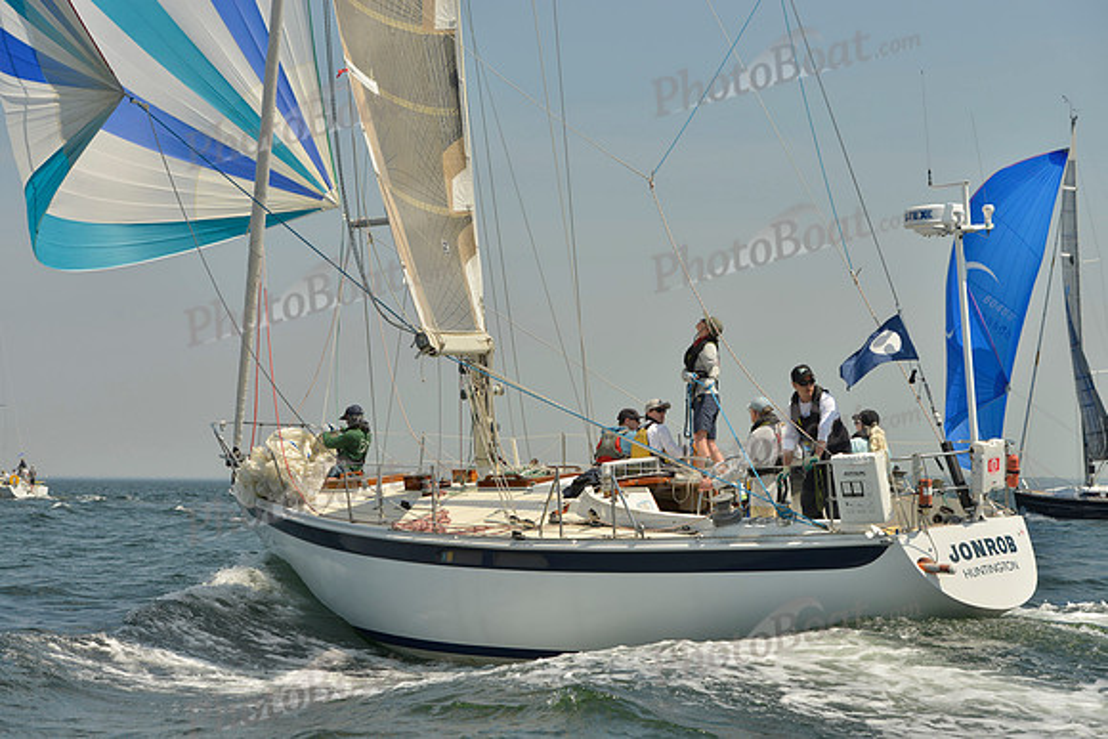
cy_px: 370
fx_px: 2155
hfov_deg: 28.8
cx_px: 554
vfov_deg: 19.5
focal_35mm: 70
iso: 200
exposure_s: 1/1250
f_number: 8
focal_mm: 70
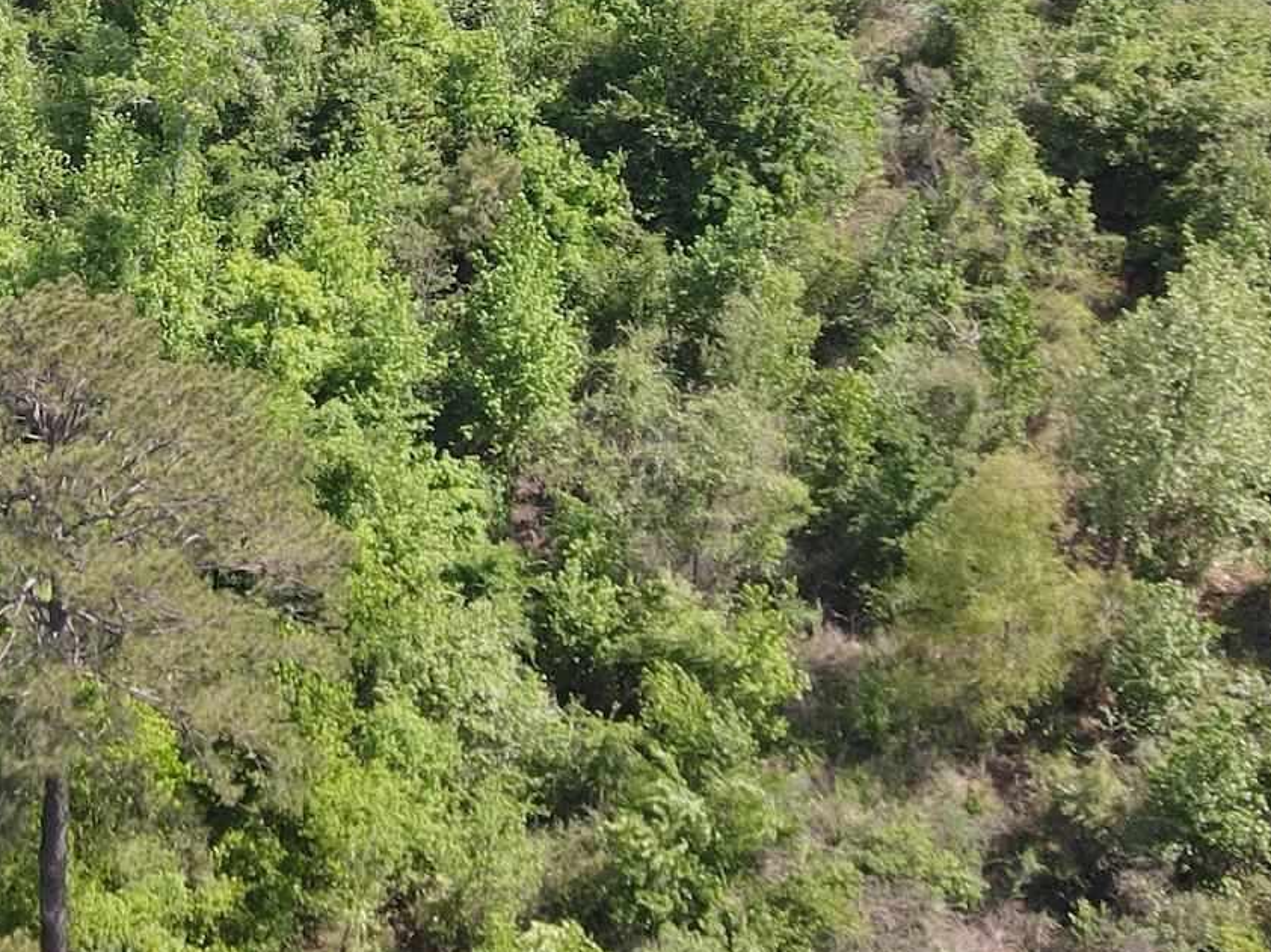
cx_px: 38
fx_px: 2680
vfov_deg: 19.0
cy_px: -187
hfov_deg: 25.5
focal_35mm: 73
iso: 100
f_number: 2.8
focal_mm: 4.5
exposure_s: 1/15
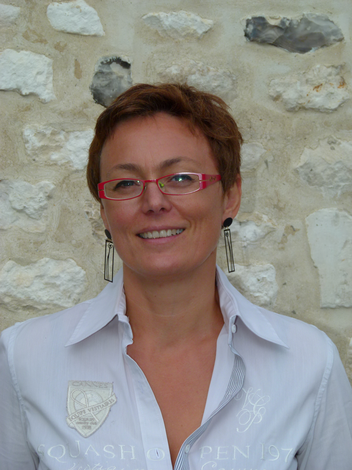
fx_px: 1451
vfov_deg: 18.4
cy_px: 235
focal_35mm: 107
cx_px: 176
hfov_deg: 13.8
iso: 100
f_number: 3.5
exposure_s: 1/500
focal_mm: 19.3
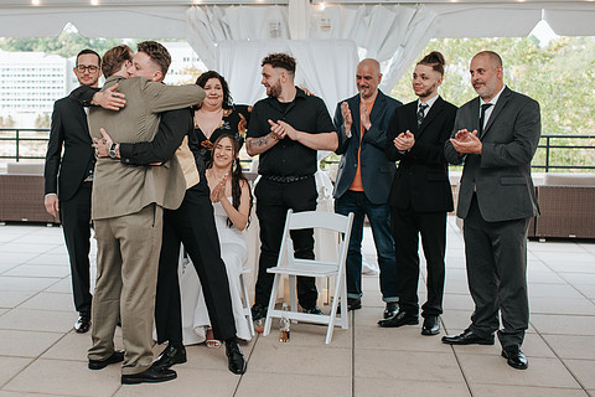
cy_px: 189
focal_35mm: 56
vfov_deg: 24.2
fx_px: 925
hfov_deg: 35.1
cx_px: 170
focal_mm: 35
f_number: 2.8
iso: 220
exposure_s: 1/160
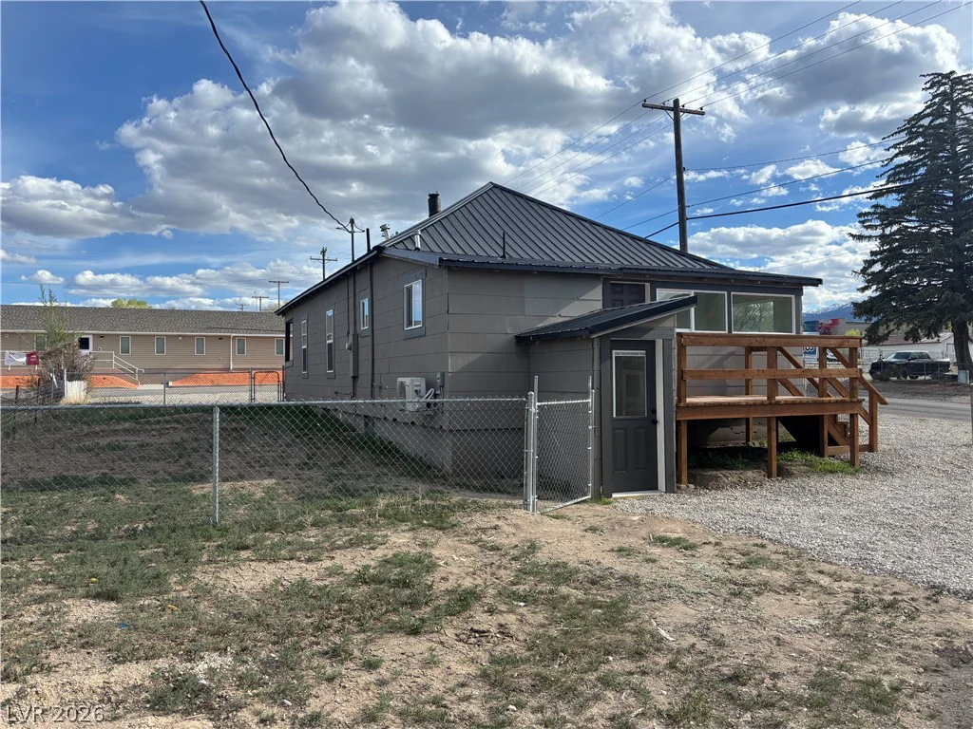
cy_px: 364
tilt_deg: +1.8
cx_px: 486
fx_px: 731
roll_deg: +0.7
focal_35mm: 26
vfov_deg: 53.1
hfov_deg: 67.3
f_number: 1.6
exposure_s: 1/2778
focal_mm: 5.96
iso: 50
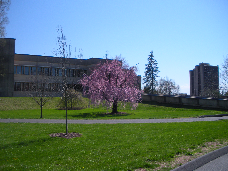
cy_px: 86
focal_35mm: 36
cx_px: 114
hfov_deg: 51.4
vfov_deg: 39.7
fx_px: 237
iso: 64
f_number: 3.5
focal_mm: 6.3
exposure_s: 1/830
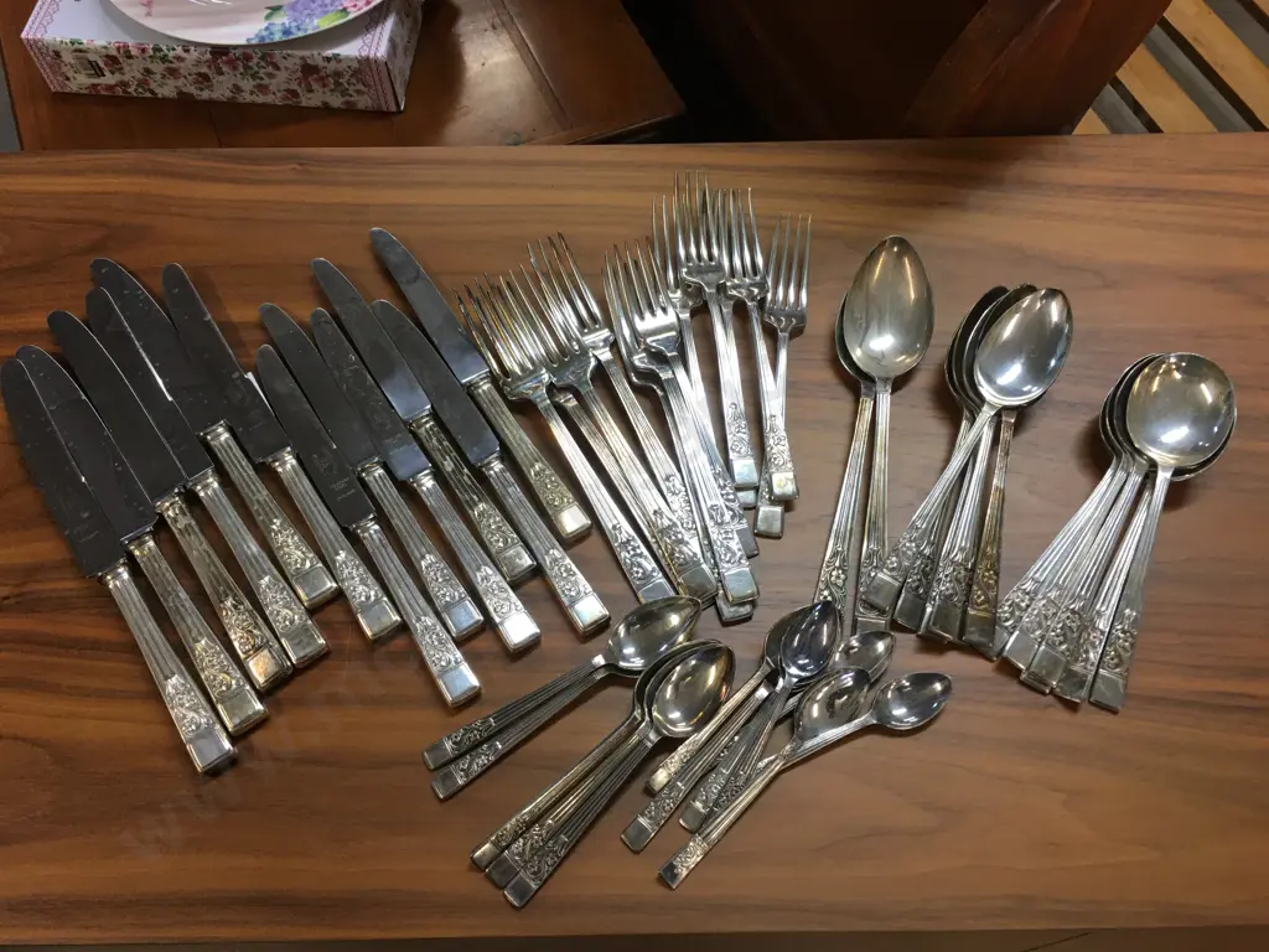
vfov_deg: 48.2
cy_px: 476
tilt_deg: -59.4
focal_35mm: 29
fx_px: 1063
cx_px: 634
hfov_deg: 61.7
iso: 40
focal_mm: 4.15
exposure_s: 1/33
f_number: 2.2
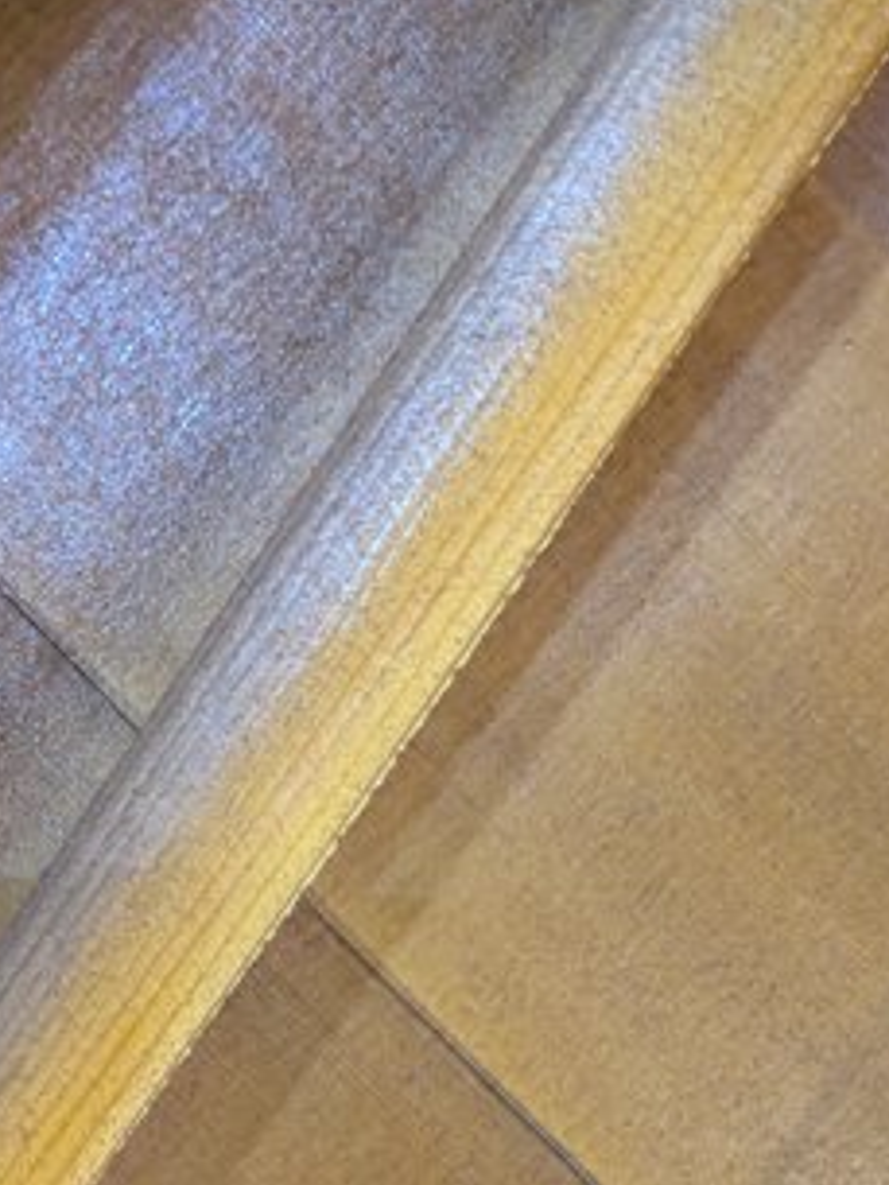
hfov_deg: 24.8
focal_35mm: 59
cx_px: 406
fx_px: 2019
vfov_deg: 31.4
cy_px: 1033
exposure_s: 1/15
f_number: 1.89
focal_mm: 5.43
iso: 2448
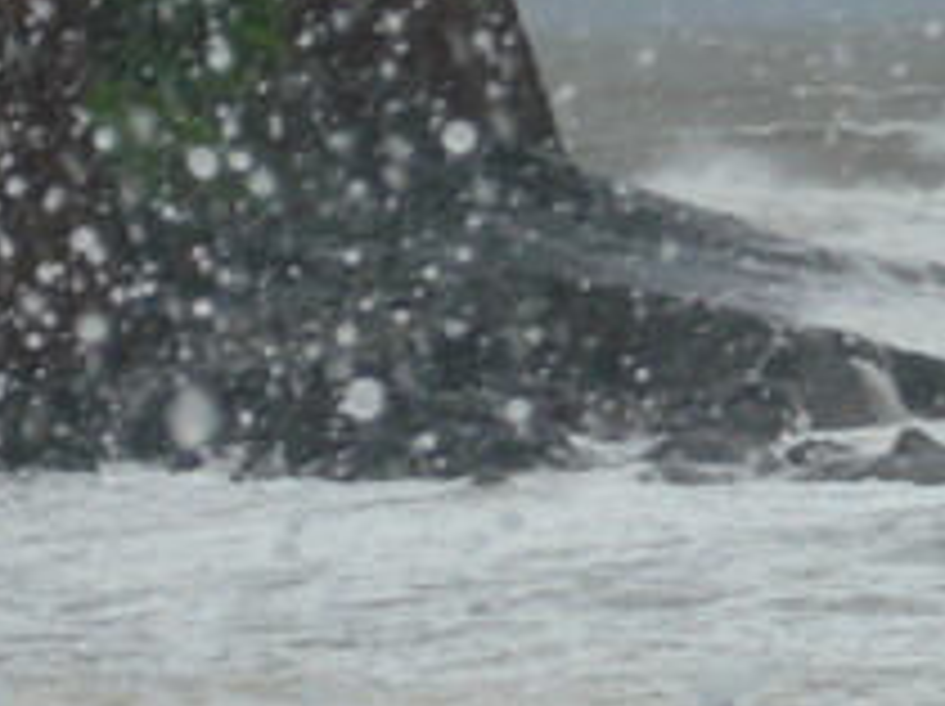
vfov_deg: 4.8
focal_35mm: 311
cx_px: 806
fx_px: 8480
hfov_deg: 6.4
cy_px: 297
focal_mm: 16.8
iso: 100
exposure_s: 1/640
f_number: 5.6
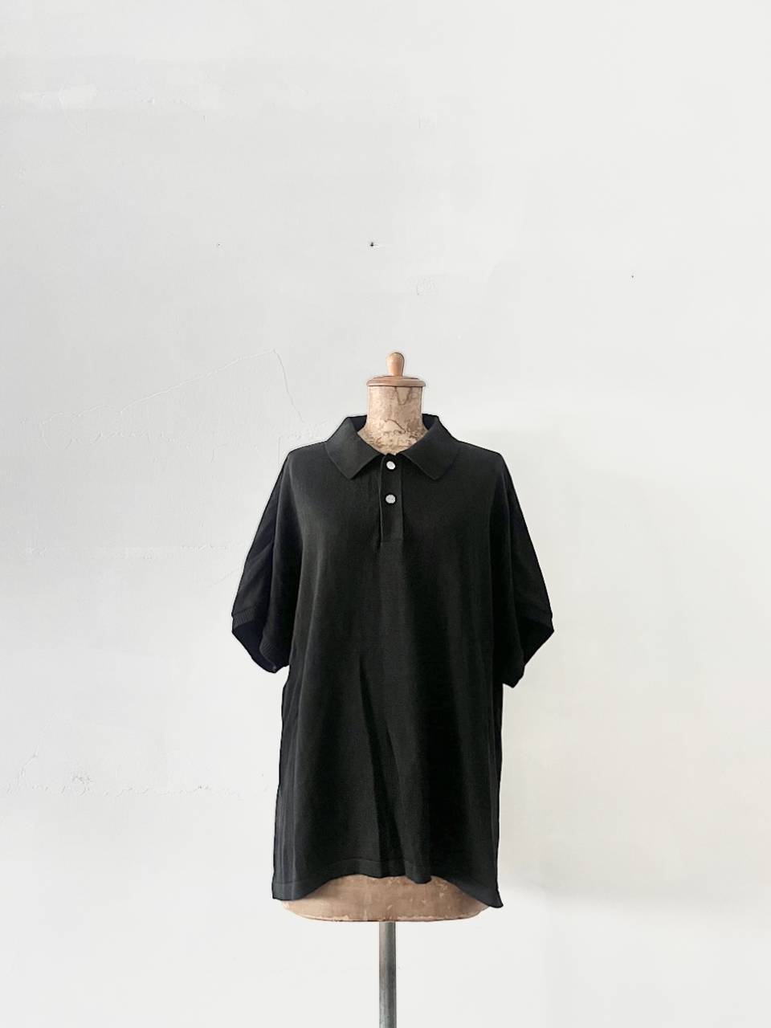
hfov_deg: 53.1
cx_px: 386
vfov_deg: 67.3
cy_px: 514
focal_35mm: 26
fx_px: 772
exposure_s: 1/60
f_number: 1.6
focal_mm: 5.1
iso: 400
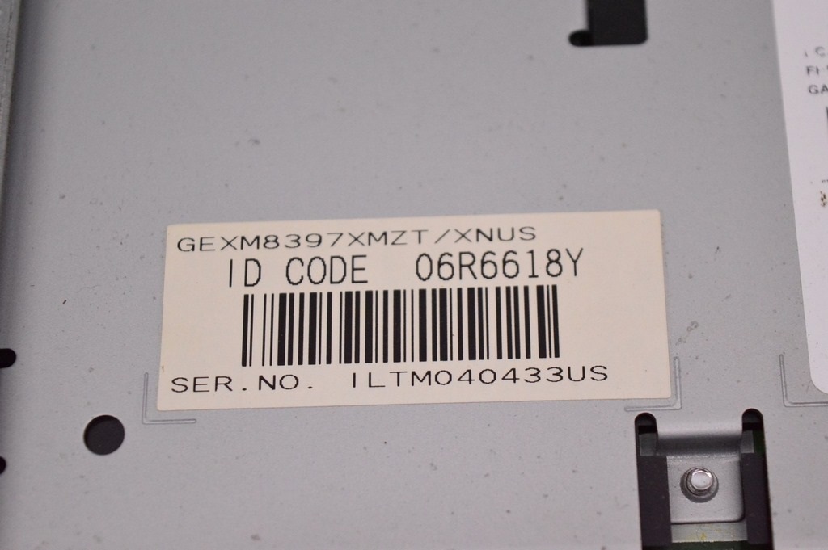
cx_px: 414
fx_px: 1896
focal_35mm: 82
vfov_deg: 16.5
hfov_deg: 24.6
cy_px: 275
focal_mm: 55
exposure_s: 1/400
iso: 3200
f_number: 5.6
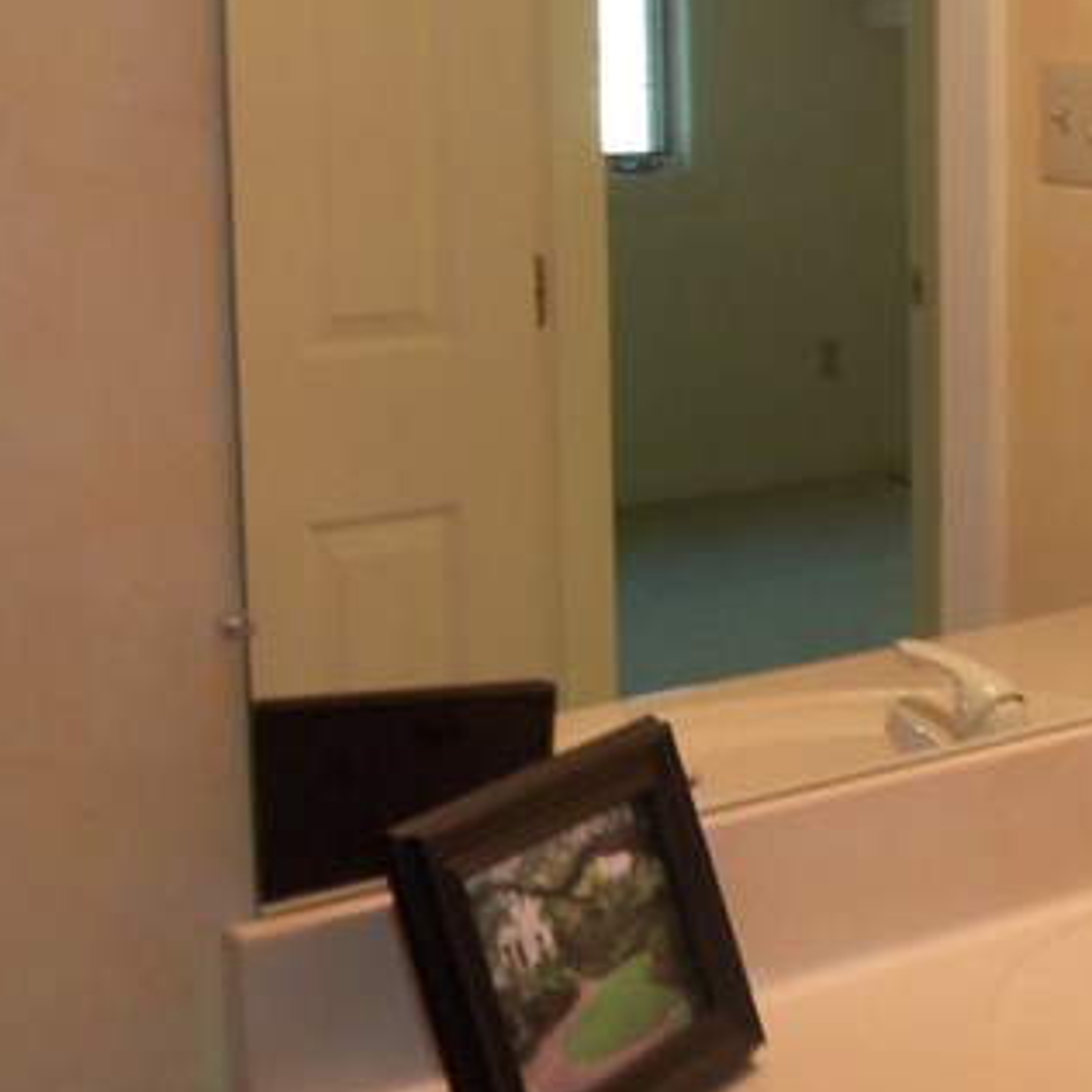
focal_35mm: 83
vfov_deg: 20.8
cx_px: 912
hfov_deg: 20.6
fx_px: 2962
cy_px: 332
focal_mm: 5.2
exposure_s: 1/30
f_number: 3.4
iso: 100
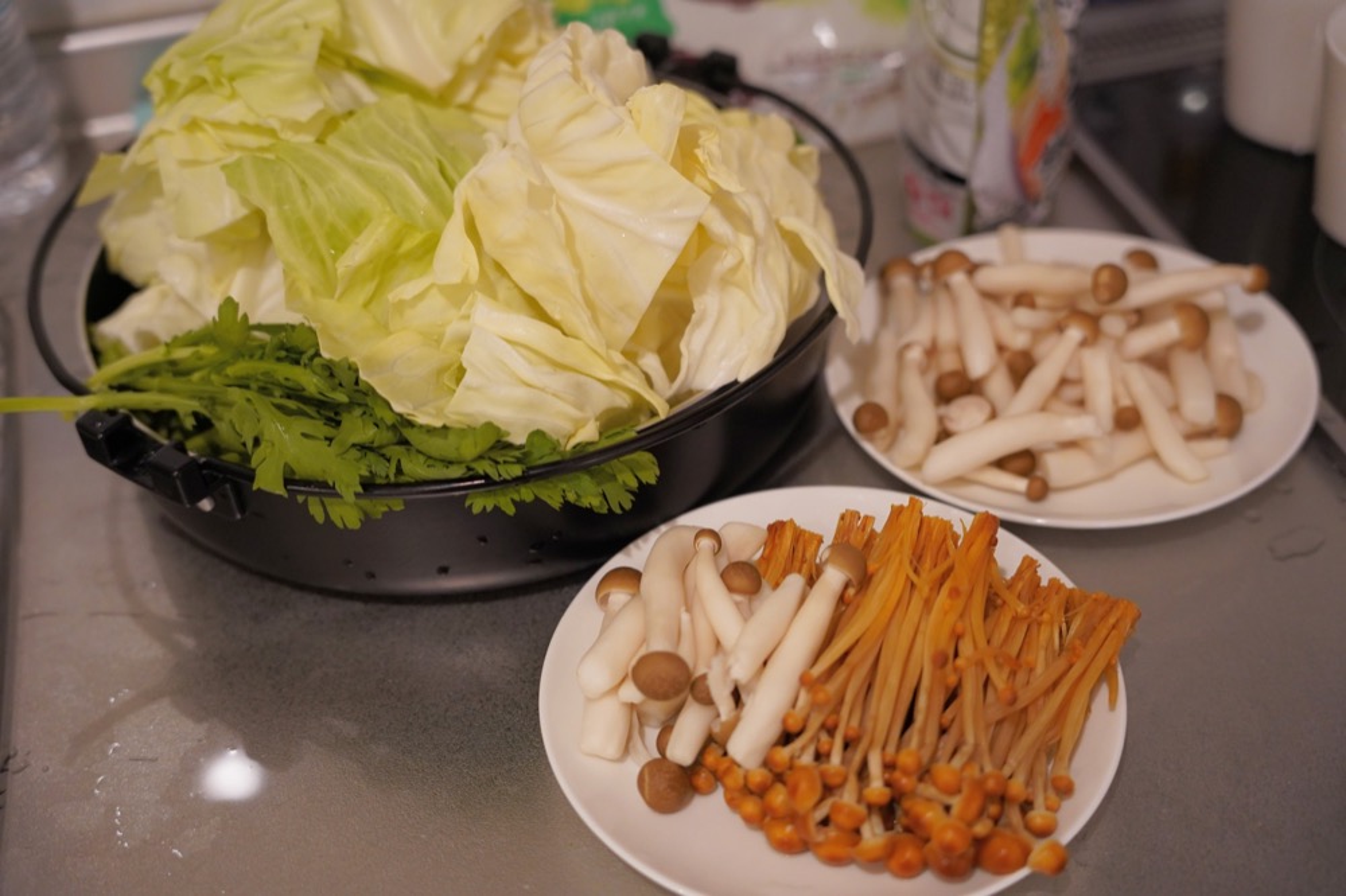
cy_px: 448
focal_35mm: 45
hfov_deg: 44.0
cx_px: 673
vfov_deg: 30.1
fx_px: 1667
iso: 2500
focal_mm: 44.6
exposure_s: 1/160
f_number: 2.8
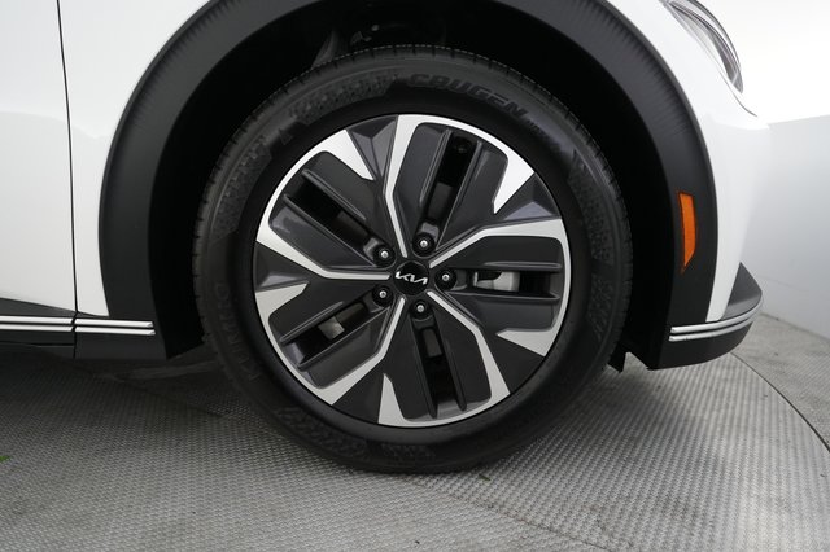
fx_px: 553
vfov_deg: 53.1
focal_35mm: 24
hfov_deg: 73.8
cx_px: 415
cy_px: 276
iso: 4000
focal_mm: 24
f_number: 2.8
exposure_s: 1/160
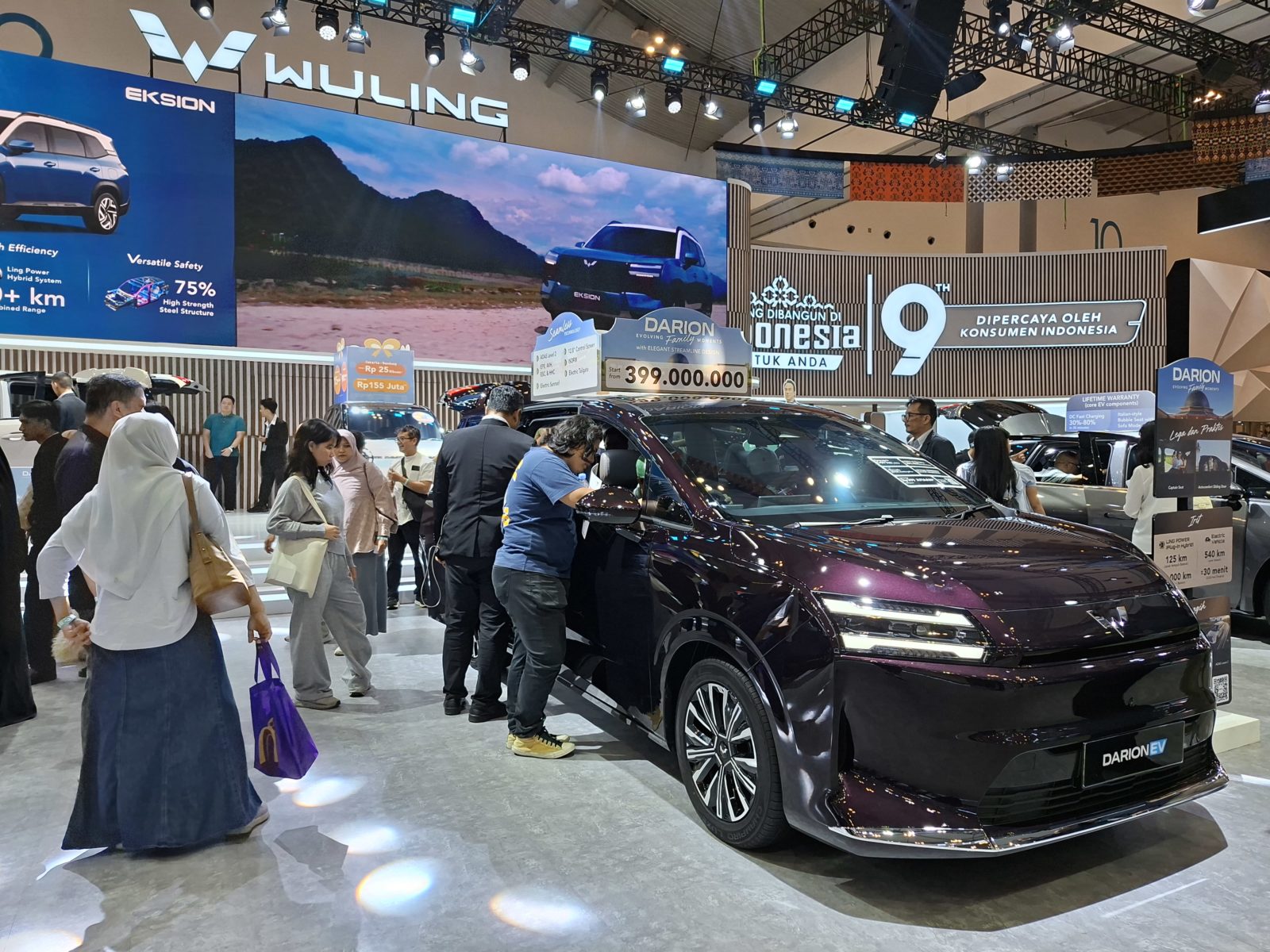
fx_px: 844
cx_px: 635
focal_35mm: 23
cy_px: 476
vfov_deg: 58.9
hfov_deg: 73.9
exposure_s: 1/100
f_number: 1.8
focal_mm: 5.54
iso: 64
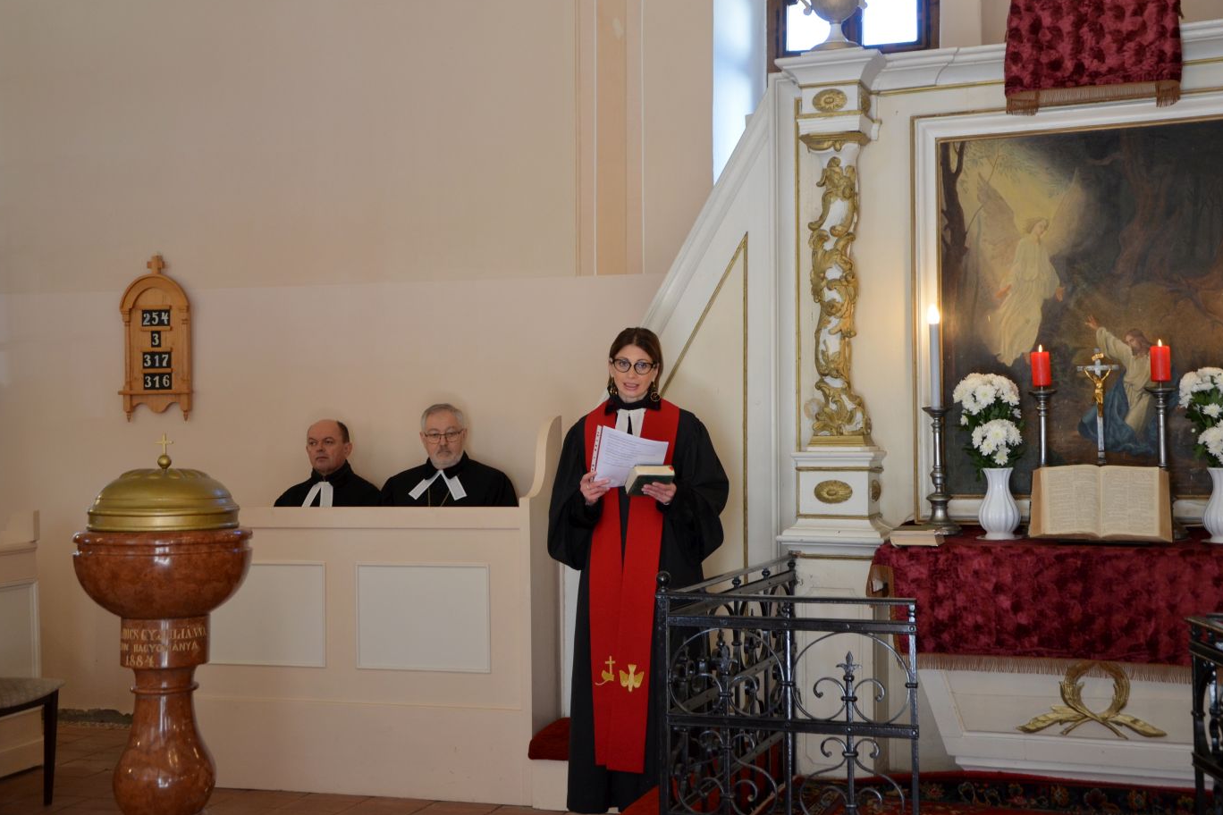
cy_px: 403
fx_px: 1563
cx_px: 616
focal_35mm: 46
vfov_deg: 29.2
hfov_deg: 42.7
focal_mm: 30
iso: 400
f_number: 4.2
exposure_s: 1/80
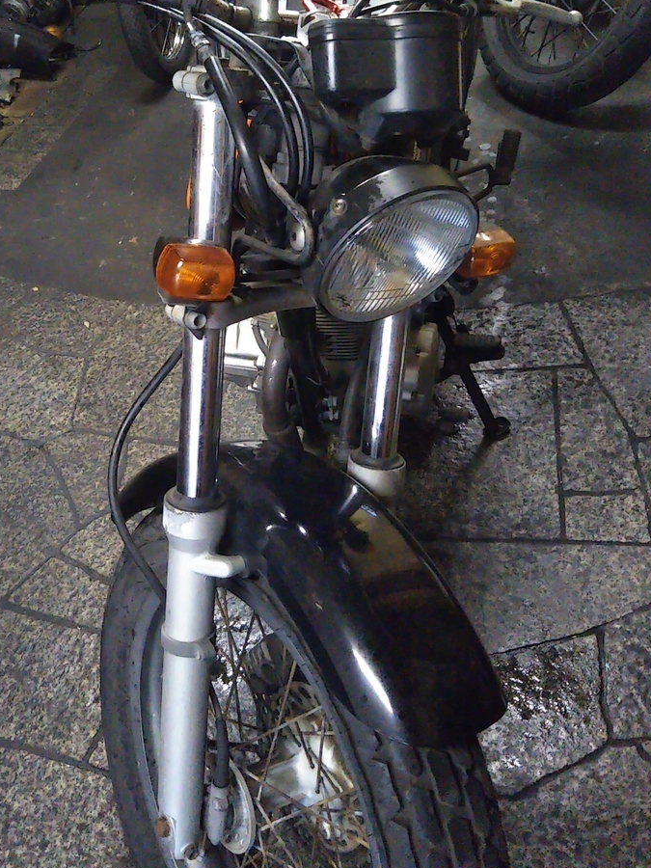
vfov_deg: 46.4
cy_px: 334
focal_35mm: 40
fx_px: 1003
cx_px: 260
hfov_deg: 35.8
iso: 836
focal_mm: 4
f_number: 2.2
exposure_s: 1/23
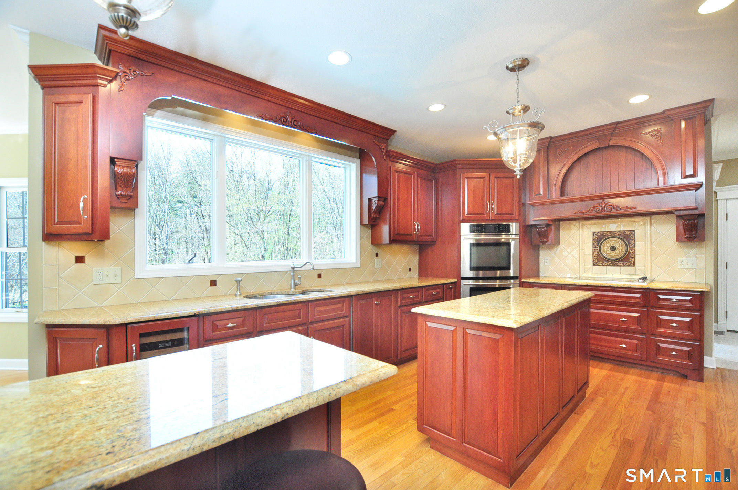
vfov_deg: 77.2
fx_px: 307
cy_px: 245
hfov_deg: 100.5
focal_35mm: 15
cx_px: 369
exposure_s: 1/60
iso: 800
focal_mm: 10
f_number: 5
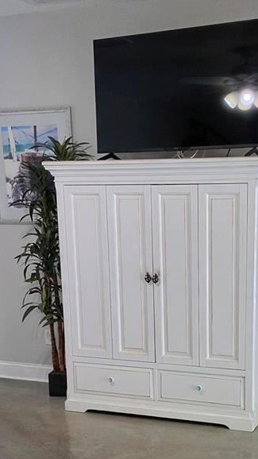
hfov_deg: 22.8
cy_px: 344
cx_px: 204
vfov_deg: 38.8
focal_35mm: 52
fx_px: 633
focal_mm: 6.5
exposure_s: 1/120
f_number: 1.4
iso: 160
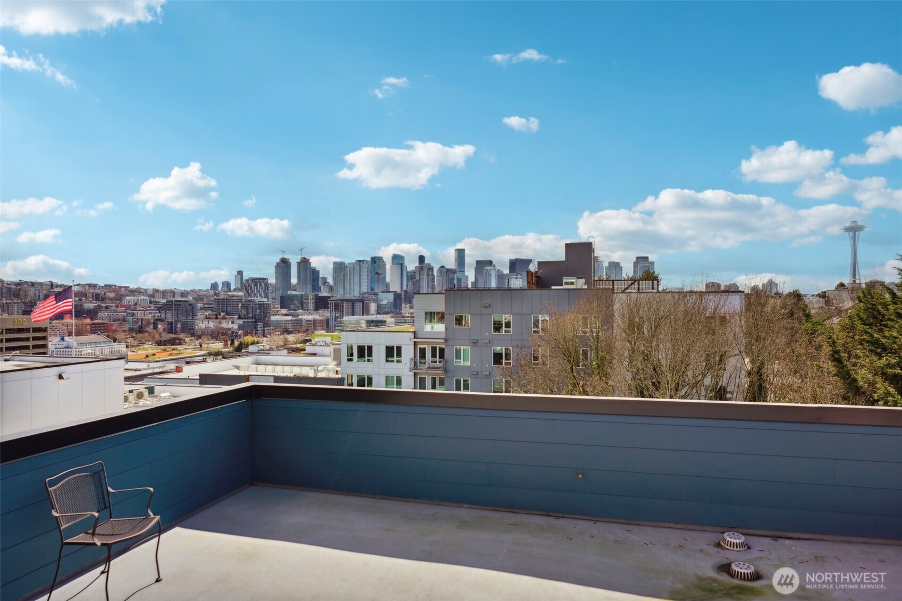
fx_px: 576
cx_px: 451
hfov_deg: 76.1
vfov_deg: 55.1
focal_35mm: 23
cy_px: 300
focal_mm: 23
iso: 100
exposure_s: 1/750
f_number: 8
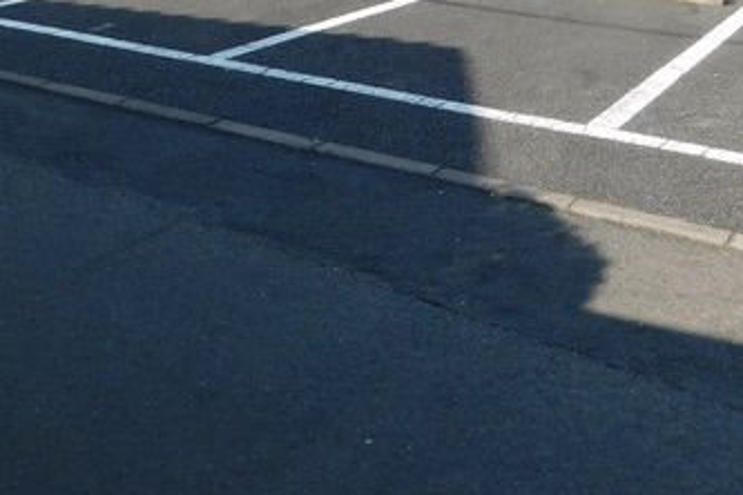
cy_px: 54
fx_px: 949
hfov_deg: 42.7
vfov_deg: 28.2
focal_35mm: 46
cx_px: 411
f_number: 3
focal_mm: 4
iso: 125
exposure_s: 1/1000
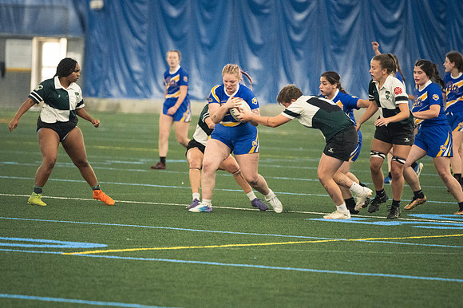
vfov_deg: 4.6
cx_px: 232
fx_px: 3856
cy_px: 154
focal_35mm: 300
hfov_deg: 6.9
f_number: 2.8
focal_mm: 200
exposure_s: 1/500
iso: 10000
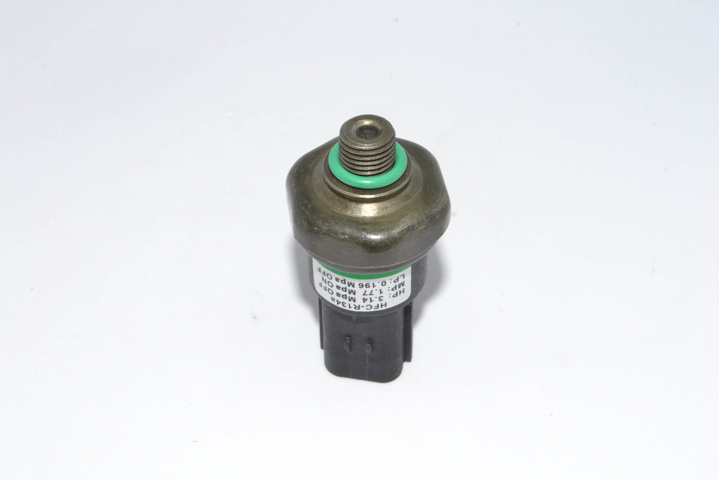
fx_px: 1198
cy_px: 240
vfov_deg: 22.6
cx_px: 360
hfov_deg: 33.4
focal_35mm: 60
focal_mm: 40
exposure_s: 1/5
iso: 100
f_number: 20
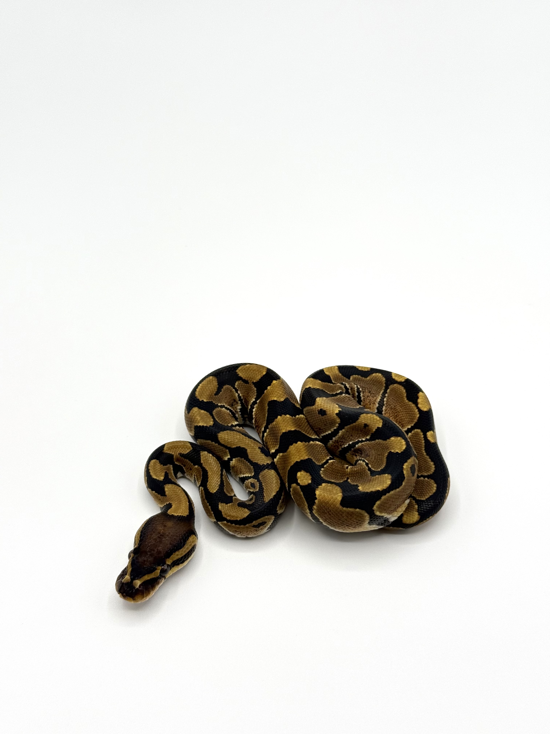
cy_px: 367
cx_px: 275
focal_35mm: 48
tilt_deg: -50.4
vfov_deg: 39.7
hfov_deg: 30.3
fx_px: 1017
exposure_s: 1/519
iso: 64
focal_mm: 6.76
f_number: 1.78
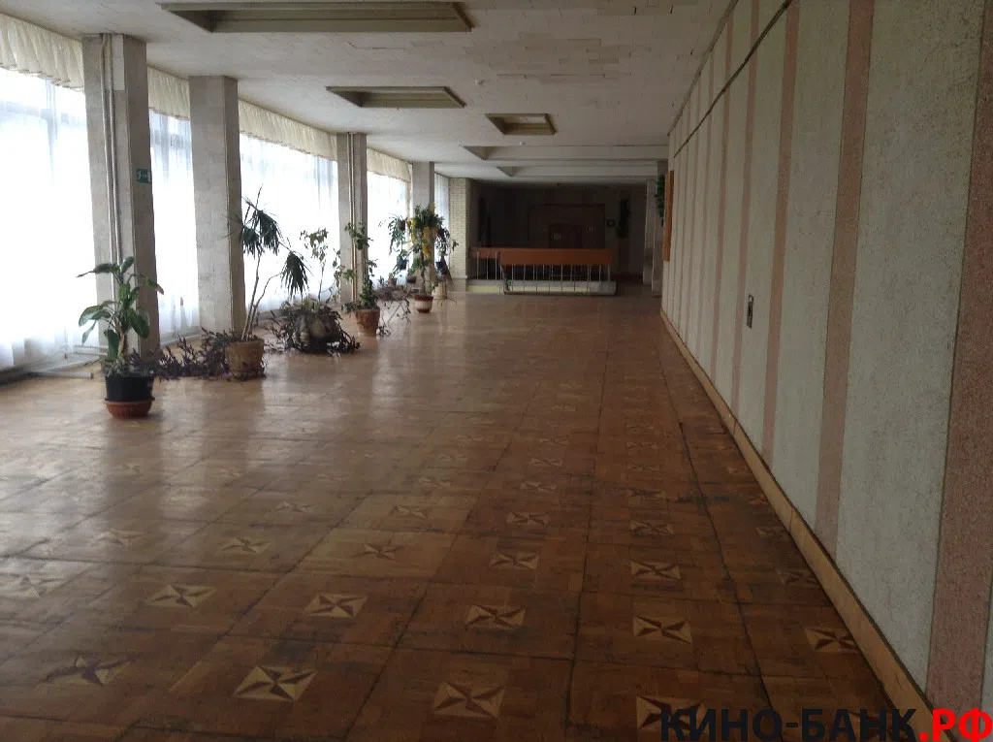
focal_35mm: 33
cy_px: 371
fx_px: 945
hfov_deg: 55.4
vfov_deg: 42.8
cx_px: 496
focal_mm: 3.3
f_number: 2.4
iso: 40
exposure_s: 1/24
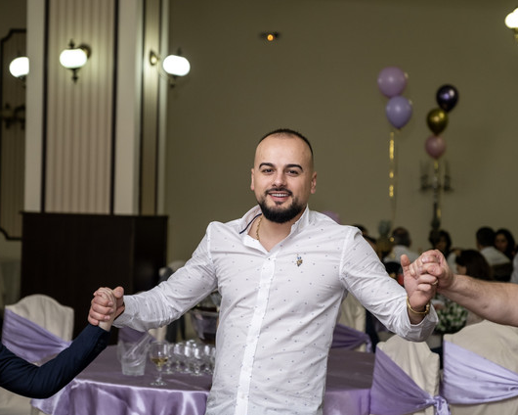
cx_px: 238
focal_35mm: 85
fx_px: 1303
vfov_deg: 18.1
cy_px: 208
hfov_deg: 22.5
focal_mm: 50
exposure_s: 1/160
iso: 1000
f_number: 2.8
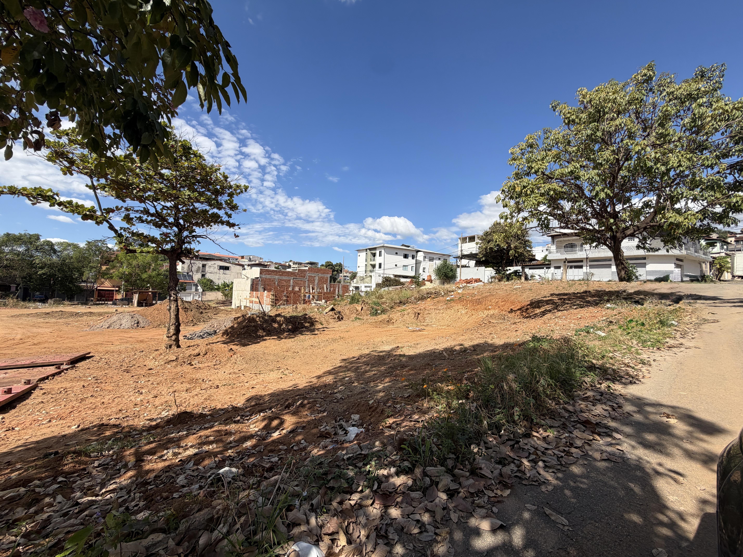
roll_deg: -2.0
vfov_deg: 85.7
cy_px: 278
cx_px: 372
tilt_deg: +2.7
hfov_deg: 102.1
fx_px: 300
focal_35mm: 14
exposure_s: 1/770
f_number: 2.2
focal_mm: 2.22
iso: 20
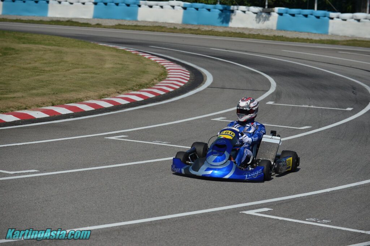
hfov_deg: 13.3
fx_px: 1592
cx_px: 185
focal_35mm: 155
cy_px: 123
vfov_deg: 8.8
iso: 250
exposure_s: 1/8000
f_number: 3.5
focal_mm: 155
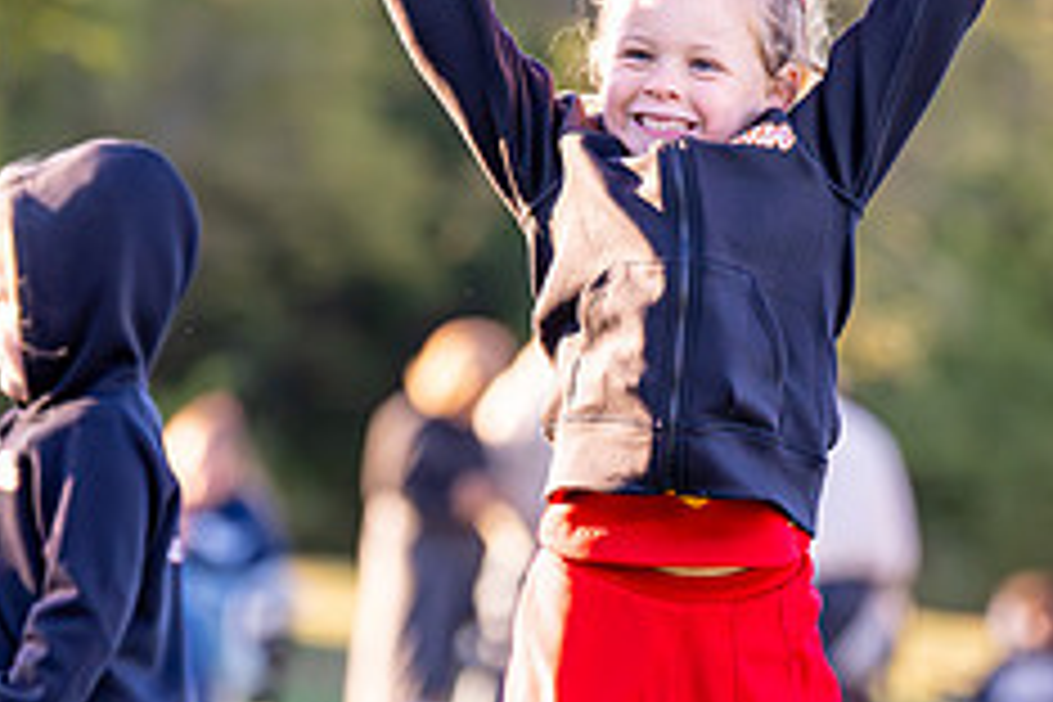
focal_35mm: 347
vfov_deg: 4.0
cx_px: 663
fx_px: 10149
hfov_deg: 5.9
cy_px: 503
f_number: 2.8
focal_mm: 127
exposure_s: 1/2500
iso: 1600
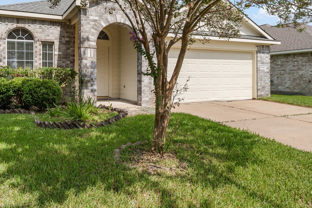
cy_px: 75
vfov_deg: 41.9
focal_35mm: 31
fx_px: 269
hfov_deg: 60.3
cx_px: 152
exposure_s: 1/320
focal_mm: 16
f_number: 9
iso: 250
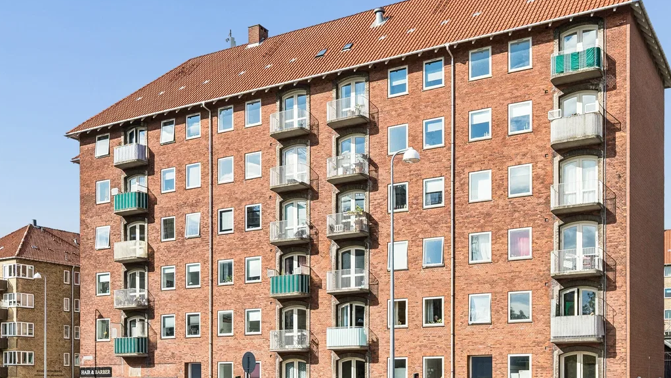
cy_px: 257
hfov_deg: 49.4
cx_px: 321
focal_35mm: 41
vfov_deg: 28.8
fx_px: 730
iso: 400
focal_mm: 25
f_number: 6.3
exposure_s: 1/1600
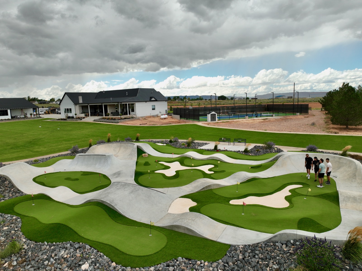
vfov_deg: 56.8
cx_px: 181
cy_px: 136
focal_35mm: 24
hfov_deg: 71.6
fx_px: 251
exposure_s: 1/120
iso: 100
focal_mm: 12.29
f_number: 2.8
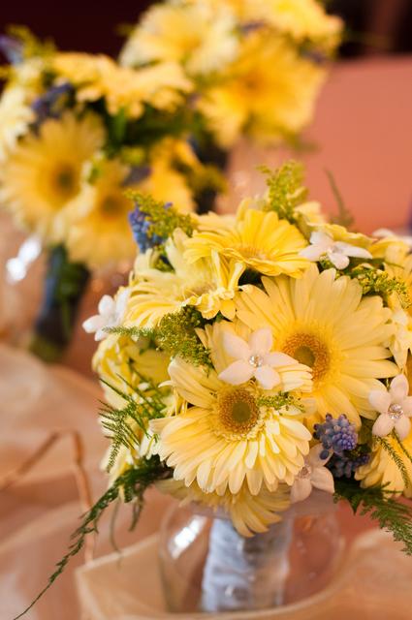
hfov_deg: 18.1
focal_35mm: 75
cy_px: 310
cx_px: 206
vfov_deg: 27.0
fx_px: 1291
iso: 500
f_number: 2.8
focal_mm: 50
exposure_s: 1/250
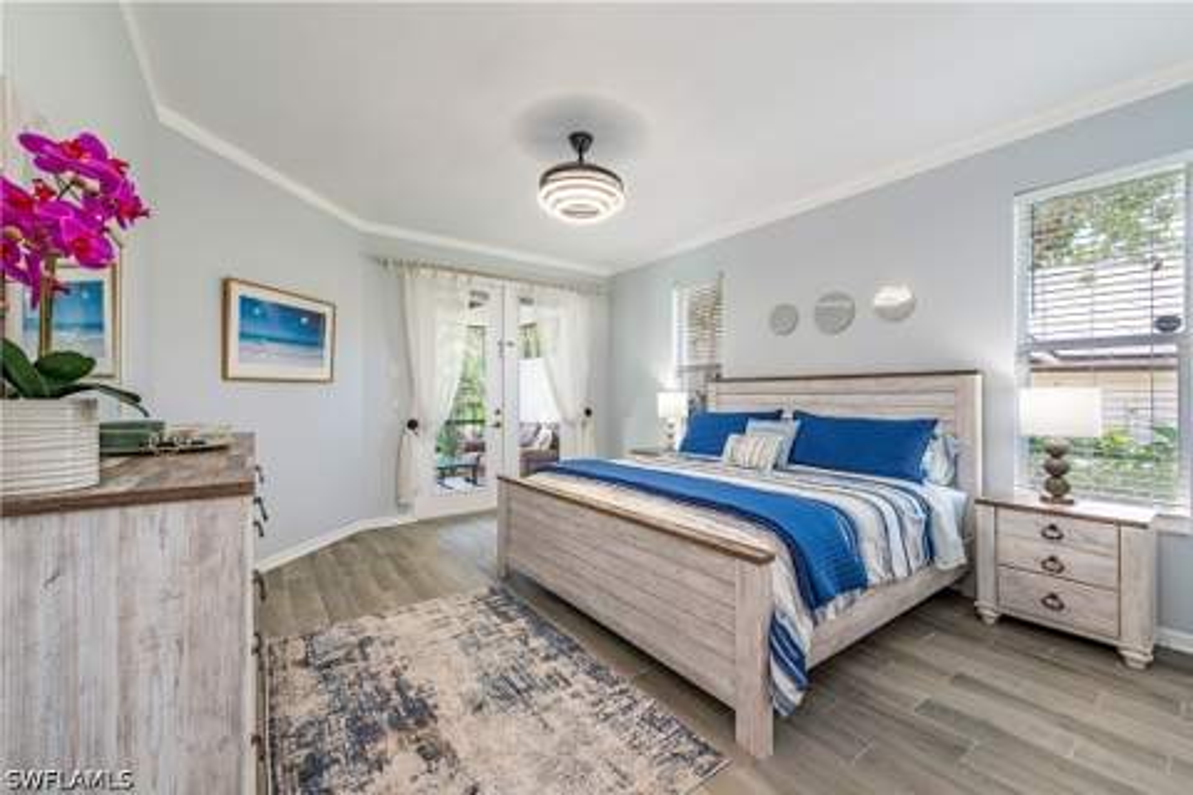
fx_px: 464
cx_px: 596
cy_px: 398
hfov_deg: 104.3
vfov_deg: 81.2
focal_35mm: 14
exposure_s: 1.3
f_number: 9
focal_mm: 14
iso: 100
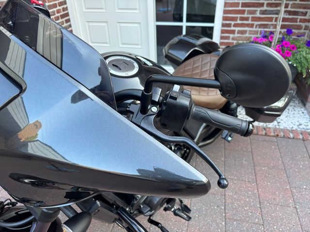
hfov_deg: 67.3
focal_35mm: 26
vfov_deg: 53.1
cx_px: 155
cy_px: 116
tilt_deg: -32.8
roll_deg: +1.1
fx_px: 233
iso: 100
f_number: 1.6
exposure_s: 1/121
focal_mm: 5.96
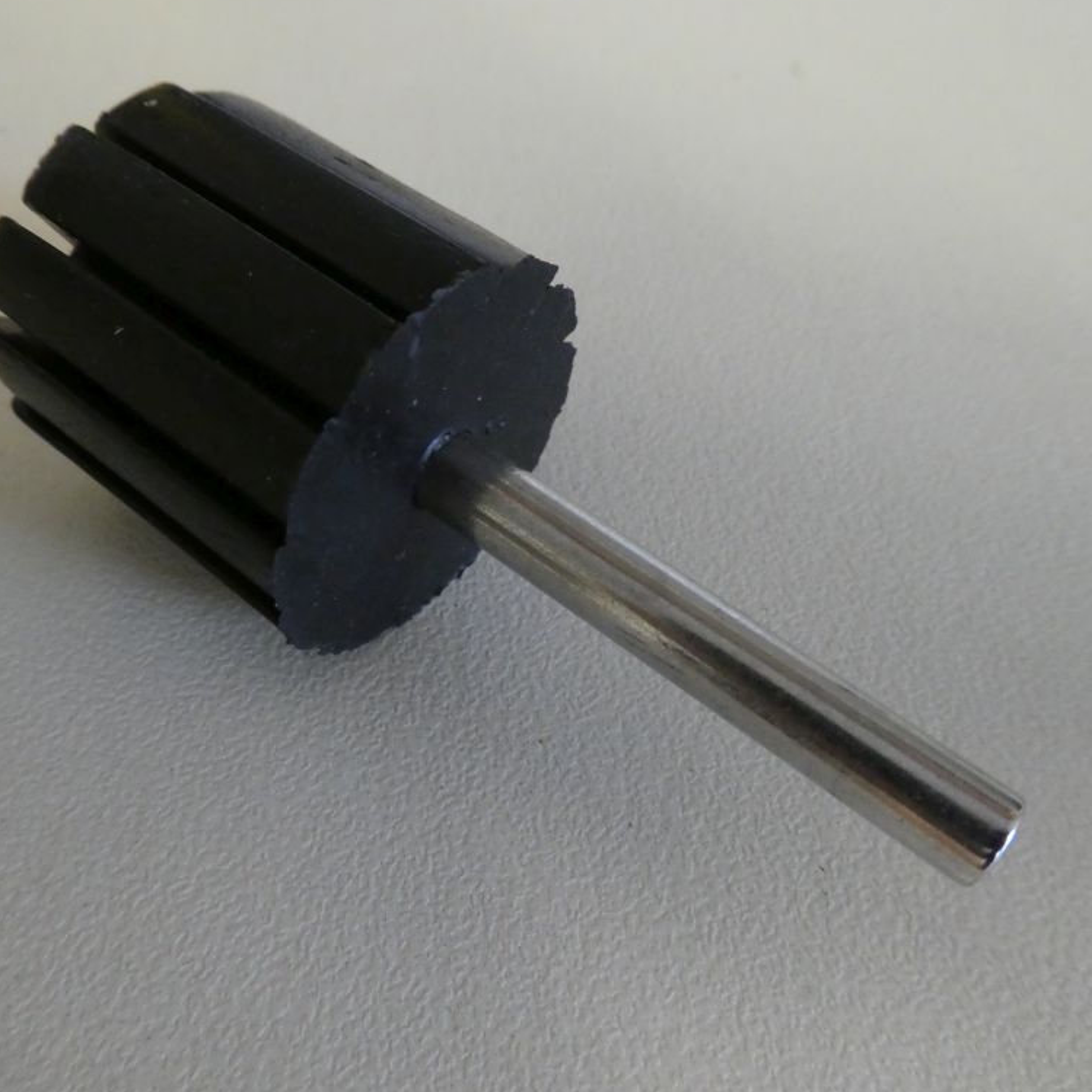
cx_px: 509
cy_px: 538
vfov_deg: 55.6
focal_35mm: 29
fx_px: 1035
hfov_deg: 55.6
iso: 800
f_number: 3.3
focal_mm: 4.3
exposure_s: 1/60
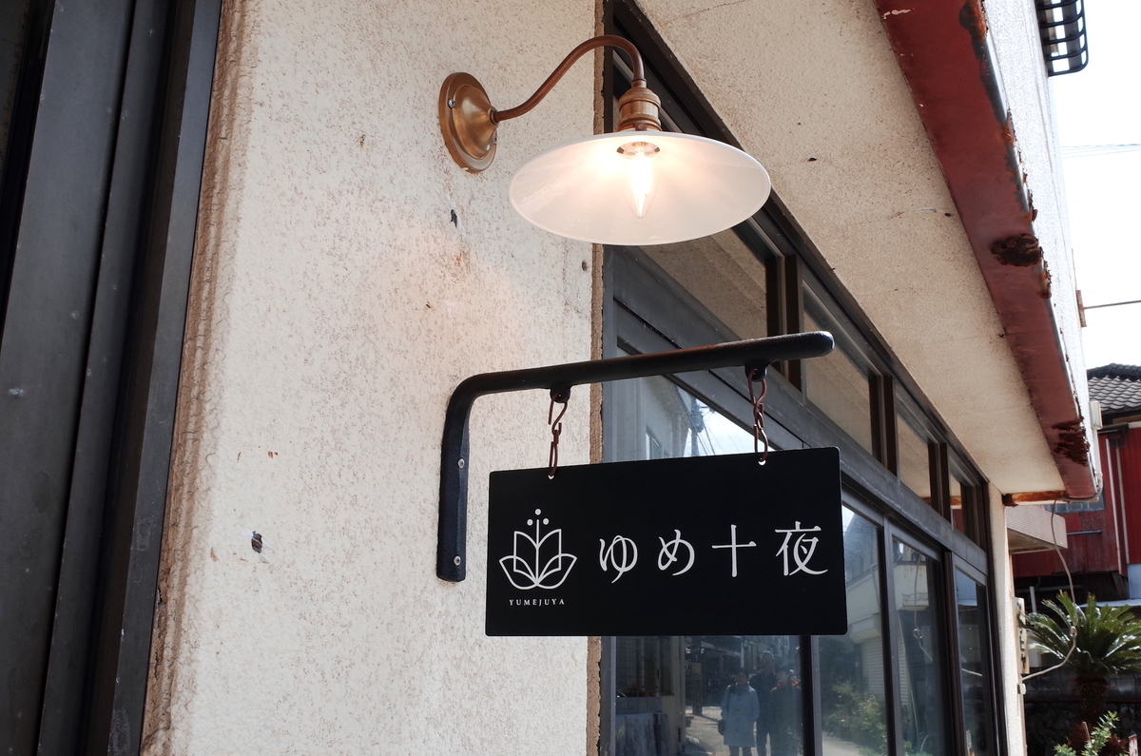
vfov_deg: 37.7
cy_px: 378
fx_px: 1107
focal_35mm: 35
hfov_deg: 54.5
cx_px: 570
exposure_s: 1/60
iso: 100
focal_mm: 18.3
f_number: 11
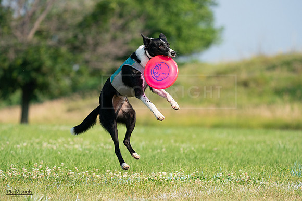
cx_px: 151
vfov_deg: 4.2
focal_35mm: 326
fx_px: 2735
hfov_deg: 6.3
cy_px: 100
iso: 1600
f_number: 6.3
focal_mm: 326
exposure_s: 1/4000
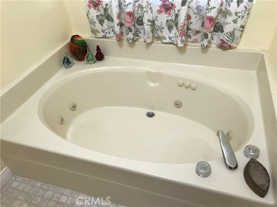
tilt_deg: -40.2
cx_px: 138
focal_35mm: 28
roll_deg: +4.3
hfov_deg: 63.4
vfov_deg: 49.7
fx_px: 224
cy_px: 104
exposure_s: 1/30
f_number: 1.8
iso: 32
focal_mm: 3.99
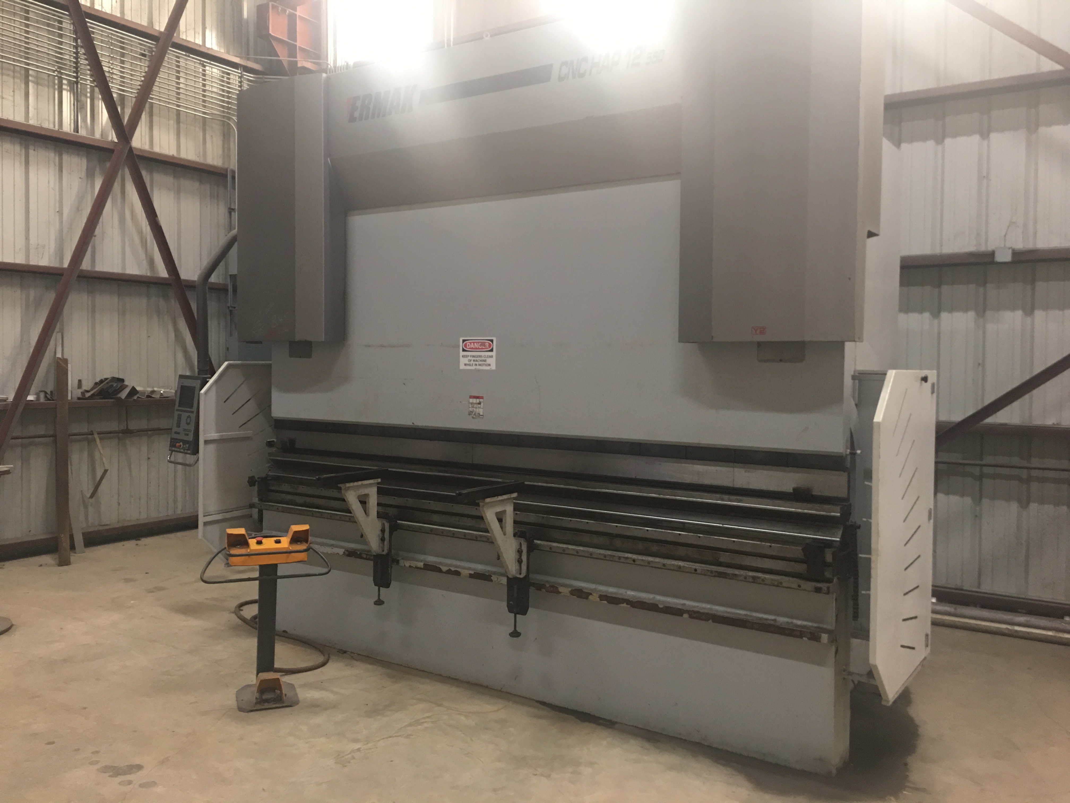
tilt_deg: -1.1
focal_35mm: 29
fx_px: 896
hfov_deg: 61.7
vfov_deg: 48.2
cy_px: 402
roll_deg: -0.3
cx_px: 535
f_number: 2.2
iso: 80
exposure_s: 1/10
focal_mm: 4.15
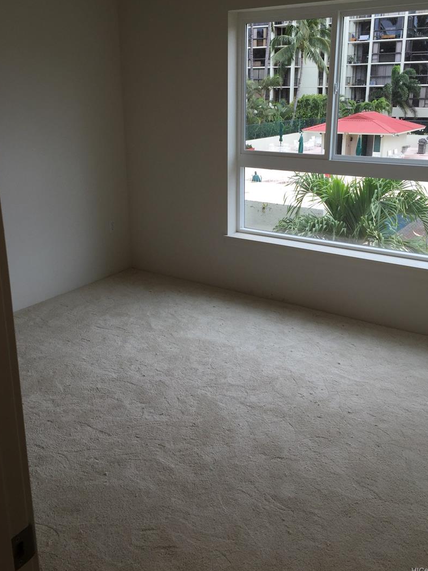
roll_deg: +0.0
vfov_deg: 55.2
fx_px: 544
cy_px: 252
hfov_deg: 42.9
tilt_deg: -16.1
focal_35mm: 33
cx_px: 219
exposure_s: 1/311
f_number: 2.2
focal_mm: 4.15
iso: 32
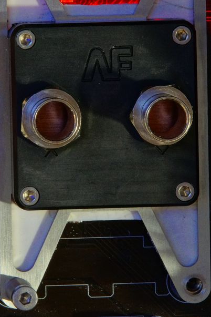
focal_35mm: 388
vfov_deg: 5.3
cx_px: 63
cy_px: 123
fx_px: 3411
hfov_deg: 3.5
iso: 1600
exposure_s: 3.2
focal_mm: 130
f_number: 20
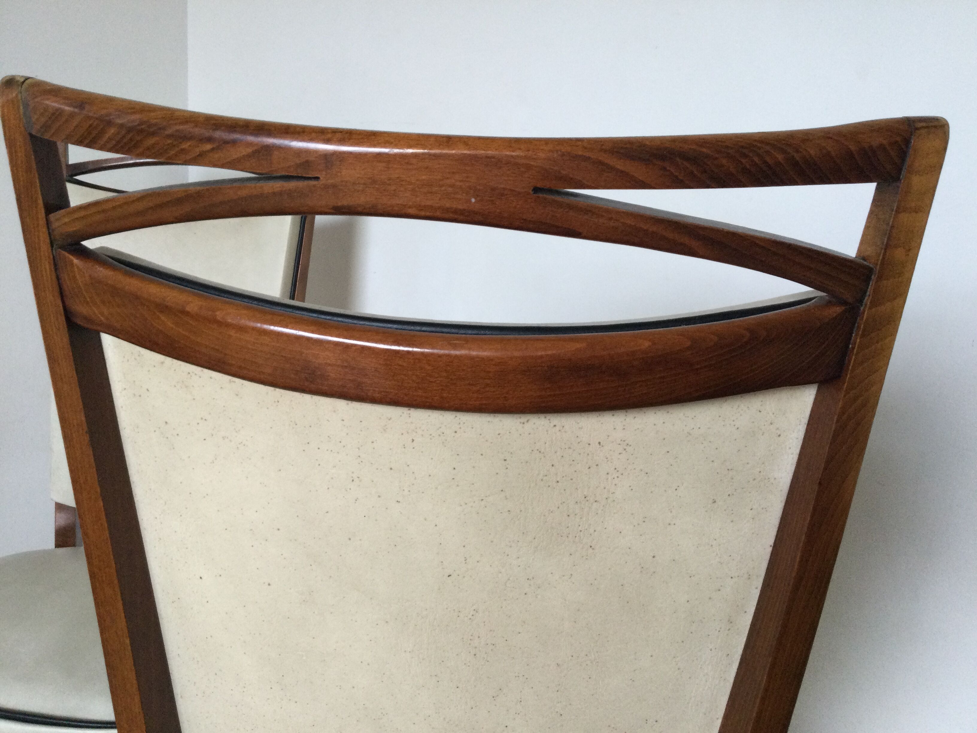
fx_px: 875
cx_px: 488
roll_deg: -4.3
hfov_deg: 58.4
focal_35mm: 31
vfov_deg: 45.4
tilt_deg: -11.8
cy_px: 366
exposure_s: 1/33
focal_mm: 3.3
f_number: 2.4
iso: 64
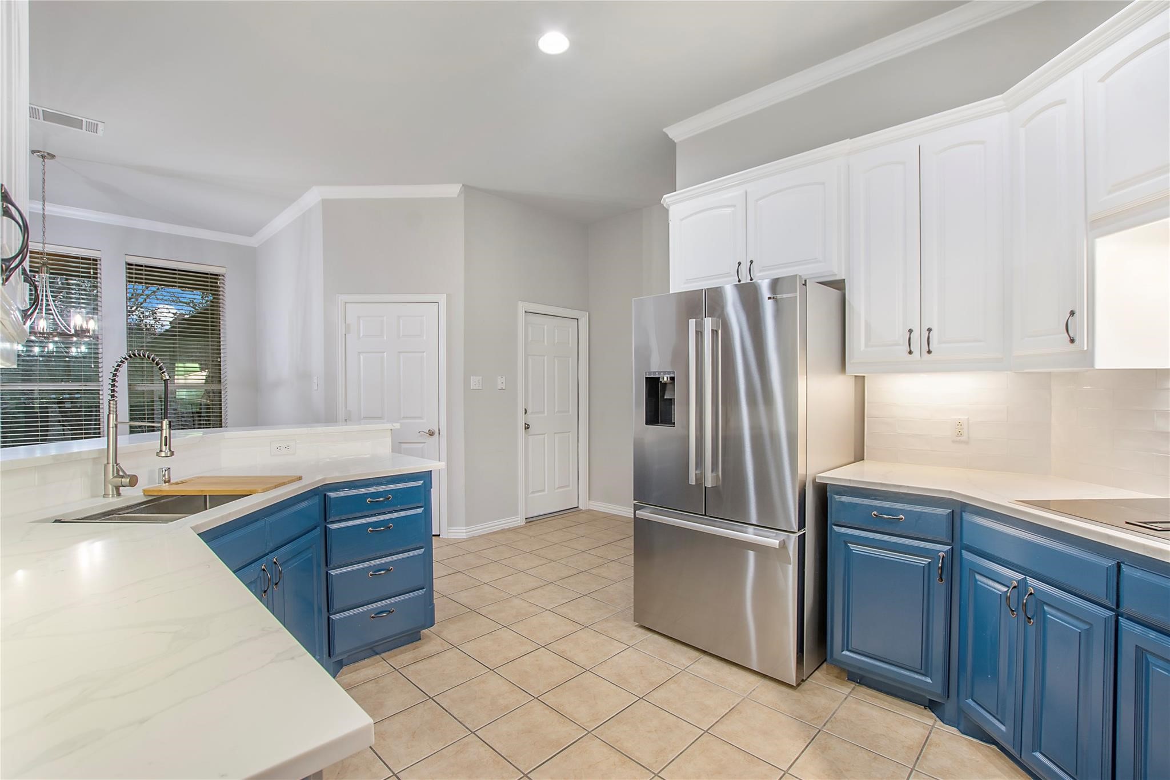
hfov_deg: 100.4
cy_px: 390
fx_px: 487
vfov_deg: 77.3
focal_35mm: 15
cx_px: 585
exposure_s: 1/40
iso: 100
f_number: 7.1
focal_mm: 10
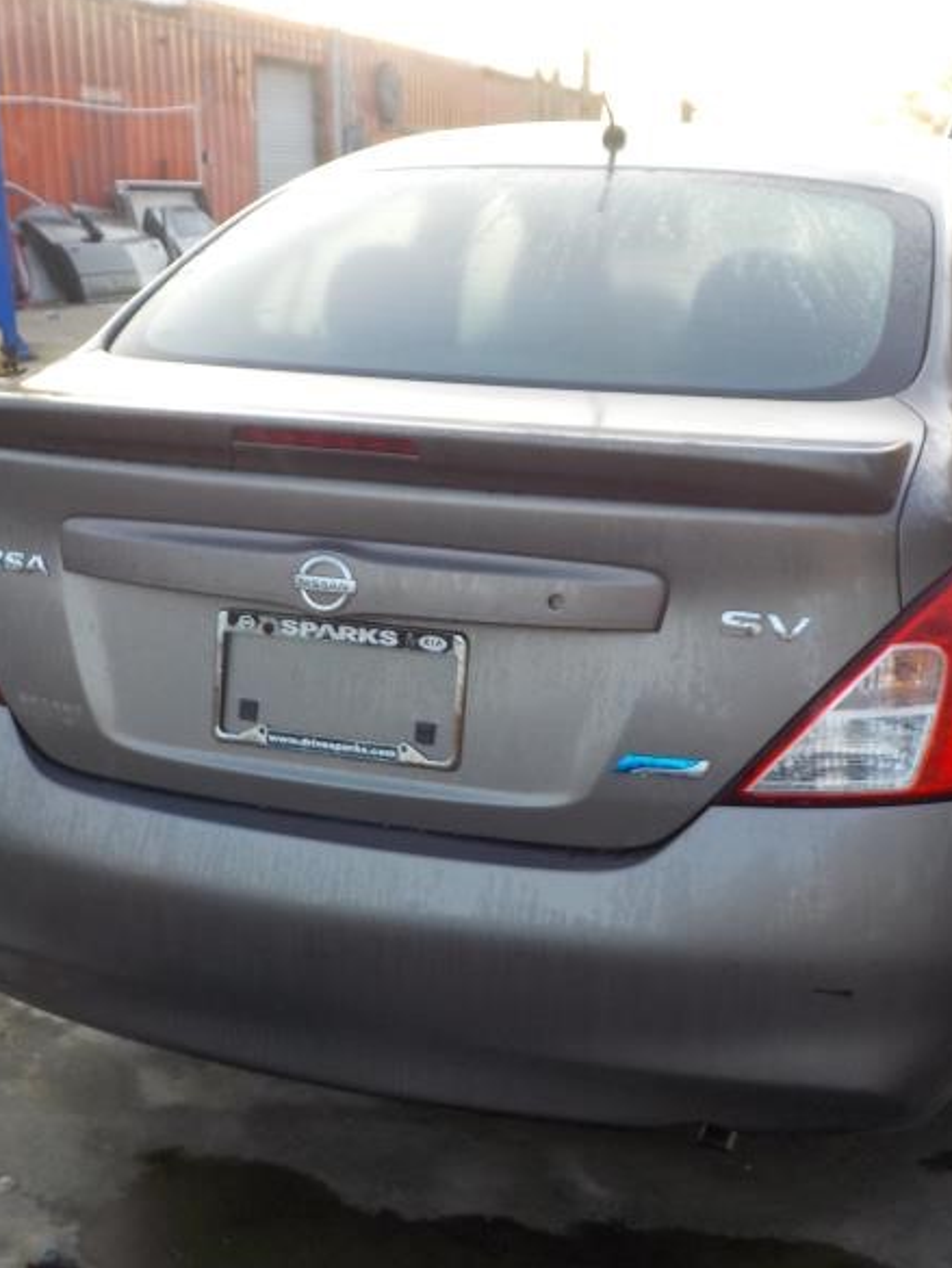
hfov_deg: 35.1
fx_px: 1503
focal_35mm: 41
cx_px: 514
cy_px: 637
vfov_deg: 45.8
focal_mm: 4.1
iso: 125
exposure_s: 1/80
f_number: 3.3
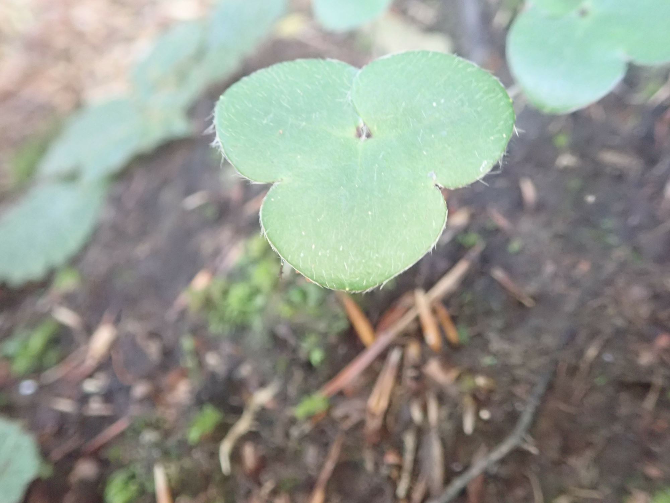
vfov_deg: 46.8
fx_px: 581
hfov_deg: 60.0
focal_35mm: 30
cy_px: 252
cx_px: 335
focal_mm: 5.5
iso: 1600
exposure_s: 1/30
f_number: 2.3
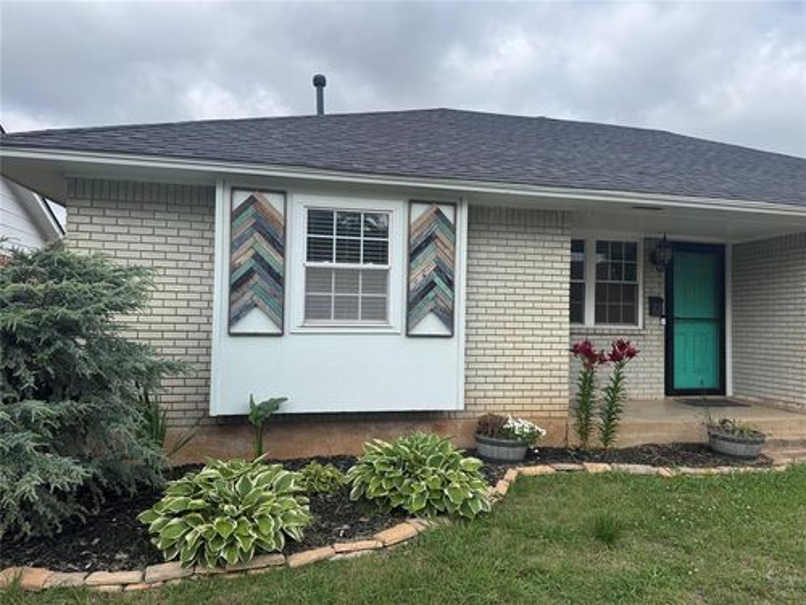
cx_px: 403
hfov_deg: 71.6
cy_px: 302
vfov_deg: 56.8
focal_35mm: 24
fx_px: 559
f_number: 1.78
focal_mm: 6.76
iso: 80
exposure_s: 1/3247
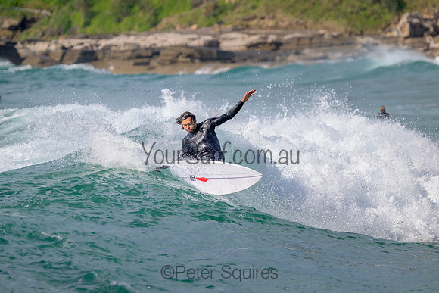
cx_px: 220
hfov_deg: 3.8
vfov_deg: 2.5
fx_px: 6586
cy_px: 146
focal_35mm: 540
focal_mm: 540
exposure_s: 1/1600
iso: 560
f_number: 11
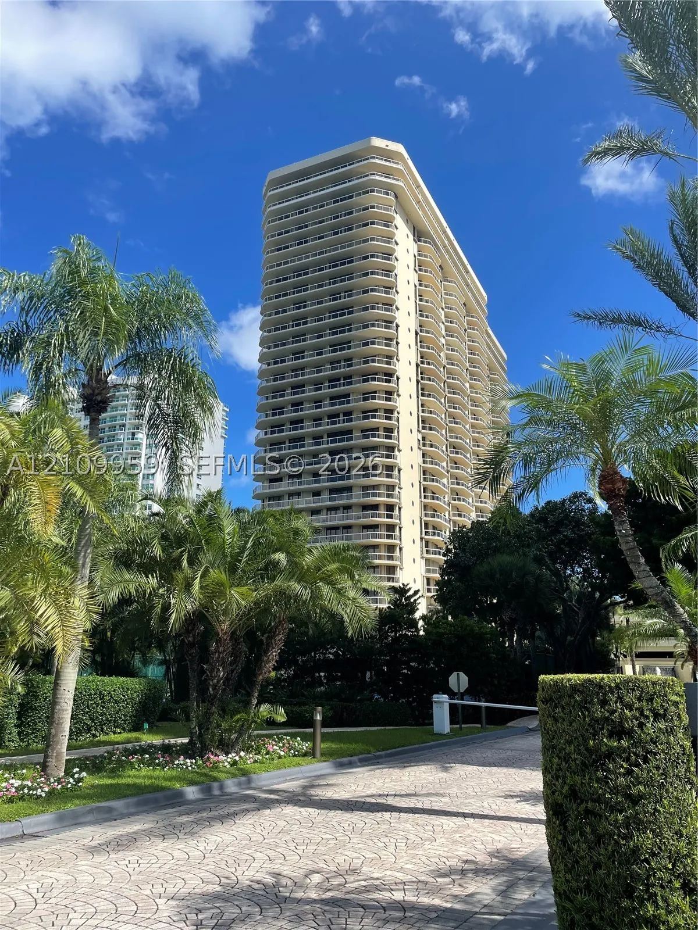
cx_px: 349
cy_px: 465
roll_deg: -0.8
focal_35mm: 26
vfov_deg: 67.3
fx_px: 699
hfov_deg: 53.1
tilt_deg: +20.4
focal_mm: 4.2
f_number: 1.6
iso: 32
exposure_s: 1/2882
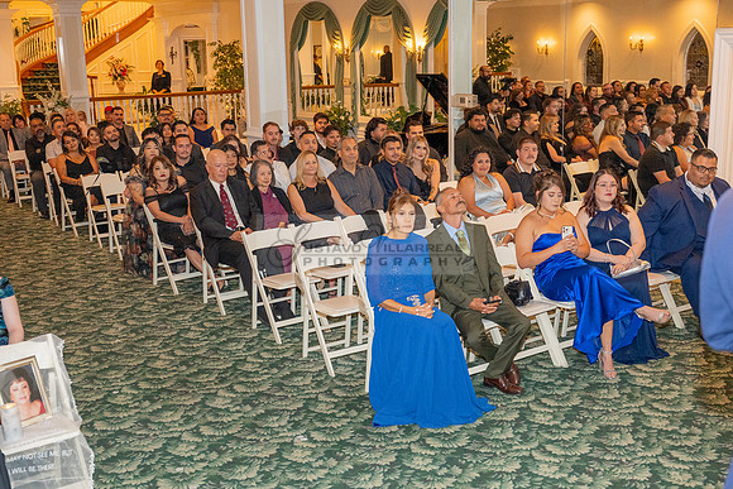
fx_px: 888
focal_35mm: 44
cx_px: 357
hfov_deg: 44.9
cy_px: 251
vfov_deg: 30.8
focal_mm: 36
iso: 1600
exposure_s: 1/200
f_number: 3.5
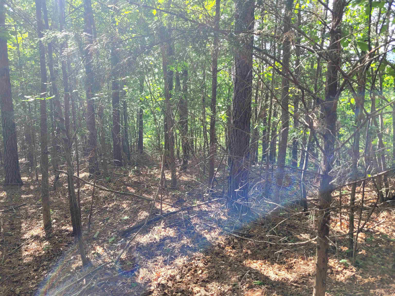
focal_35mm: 26
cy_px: 148
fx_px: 297
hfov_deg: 67.3
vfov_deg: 53.1
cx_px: 198
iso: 40
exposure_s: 1/104
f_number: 1.8
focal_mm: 5.4
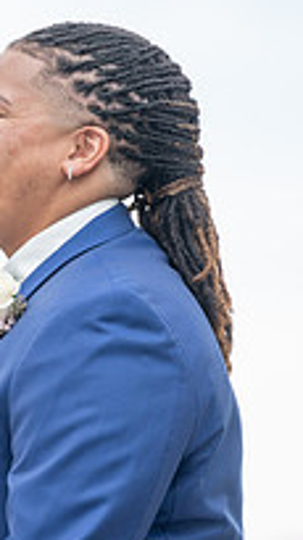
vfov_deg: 3.6
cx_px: -217
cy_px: 419
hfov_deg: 2.0
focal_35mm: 601
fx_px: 8602
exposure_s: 1/200
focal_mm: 194
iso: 125
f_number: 4
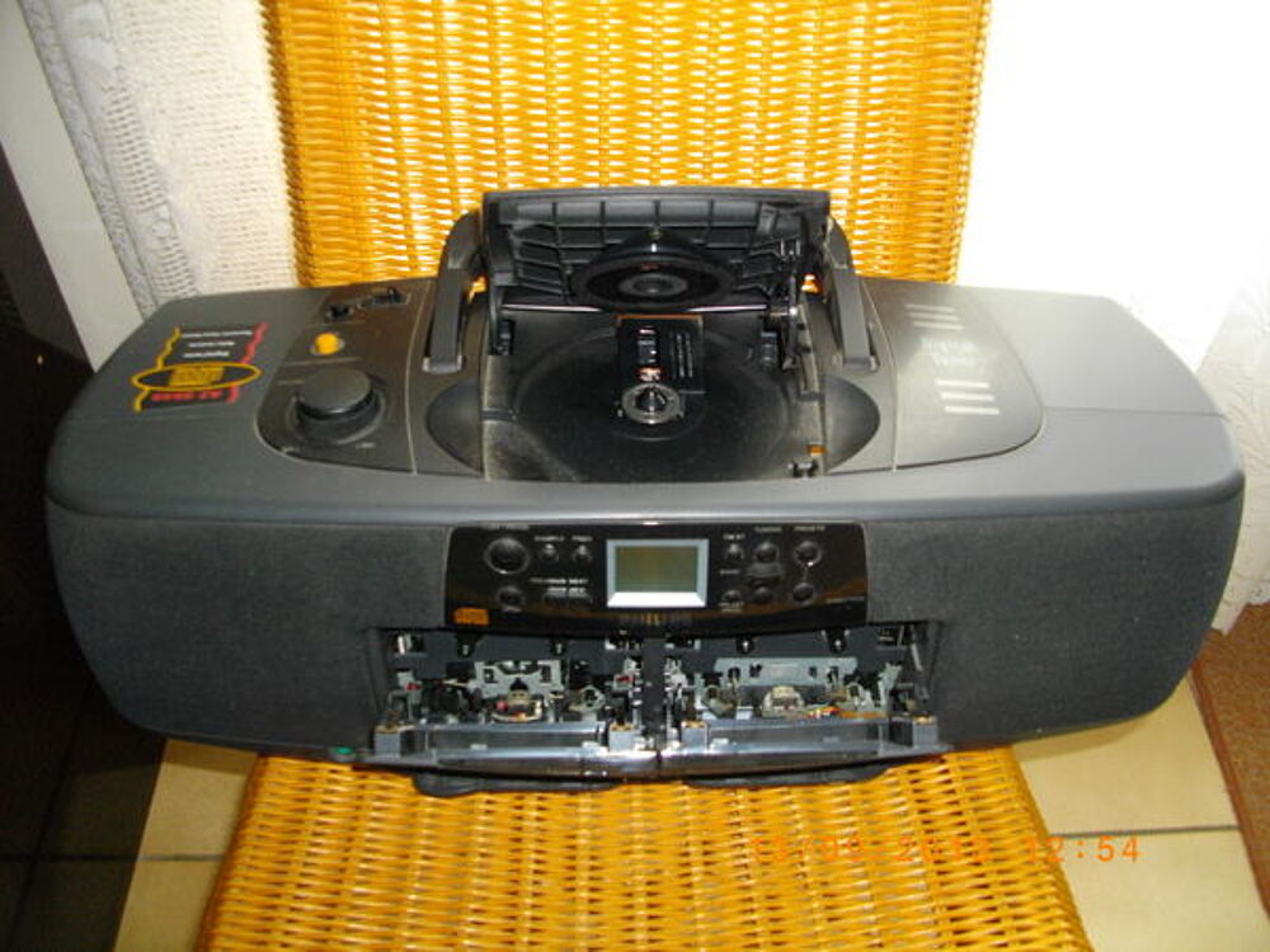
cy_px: 476
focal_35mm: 32
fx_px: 1174
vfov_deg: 44.2
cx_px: 635
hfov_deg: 56.8
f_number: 2.9
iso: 200
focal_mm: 5.7
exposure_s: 1/50
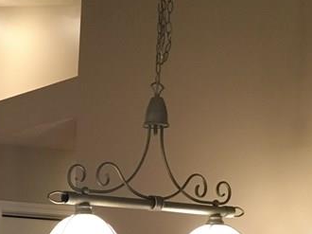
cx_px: -41
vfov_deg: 15.7
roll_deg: -1.0
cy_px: 296
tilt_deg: -0.6
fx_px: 811
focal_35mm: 90
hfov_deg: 20.6
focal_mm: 4.15
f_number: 2.2
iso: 160
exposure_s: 1/30
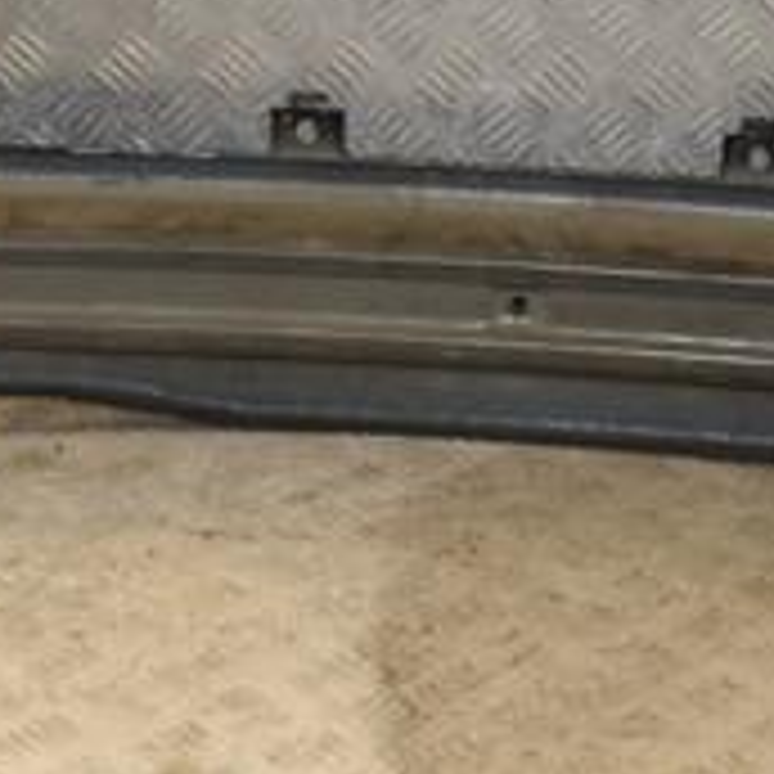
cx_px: 495
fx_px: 2479
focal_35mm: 98
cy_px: 360
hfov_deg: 17.7
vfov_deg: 17.7
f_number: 6.3
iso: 800
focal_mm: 22
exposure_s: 1/200
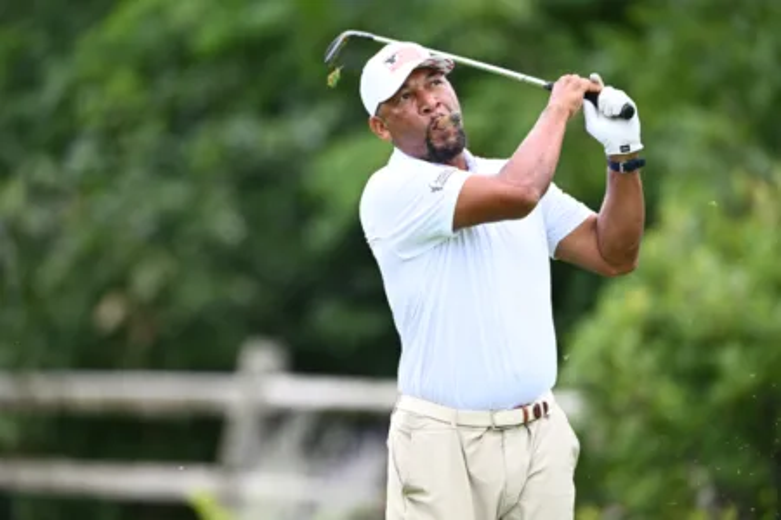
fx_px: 8677
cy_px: 260
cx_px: 390
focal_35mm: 400
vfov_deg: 3.4
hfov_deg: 5.2
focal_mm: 400
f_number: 3.2
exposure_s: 1/2000
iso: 800
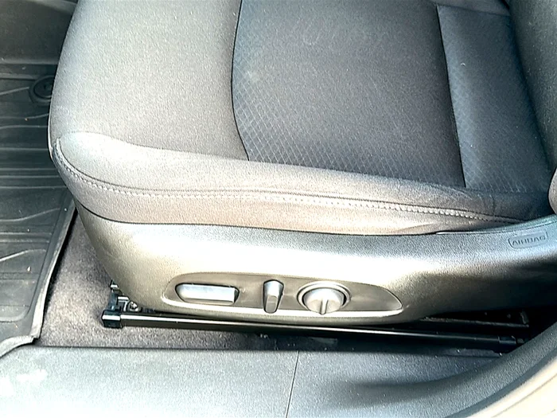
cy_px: 209
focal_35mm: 34
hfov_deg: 54.0
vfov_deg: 41.8
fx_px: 547
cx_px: 278
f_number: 1.78
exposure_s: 1/45
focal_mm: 6.86
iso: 50
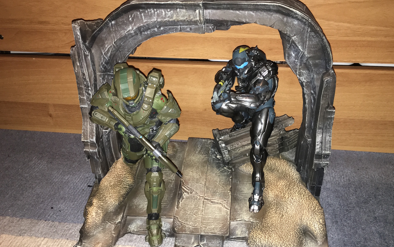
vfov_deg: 38.3
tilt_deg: -32.0
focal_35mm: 33
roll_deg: +0.9
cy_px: 134
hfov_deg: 58.1
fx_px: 354
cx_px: 209
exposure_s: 1/17
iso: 100
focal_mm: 4.15
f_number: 2.2
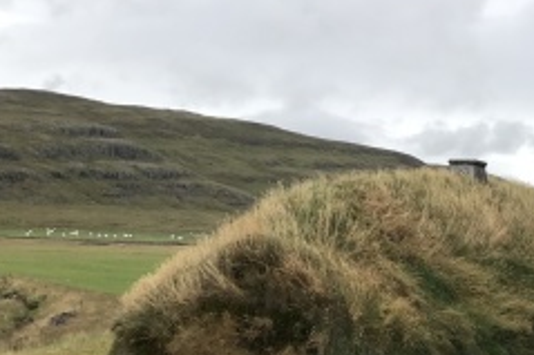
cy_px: 219
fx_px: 993
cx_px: 575
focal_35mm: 67
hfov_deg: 27.7
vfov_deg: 20.2
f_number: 1.8
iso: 20
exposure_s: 1/1008
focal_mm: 3.99
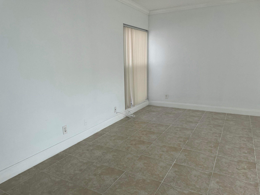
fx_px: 195
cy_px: 98
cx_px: 130
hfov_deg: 67.3
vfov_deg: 53.1
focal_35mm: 26
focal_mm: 5.1
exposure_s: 1/198
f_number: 1.6
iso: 40
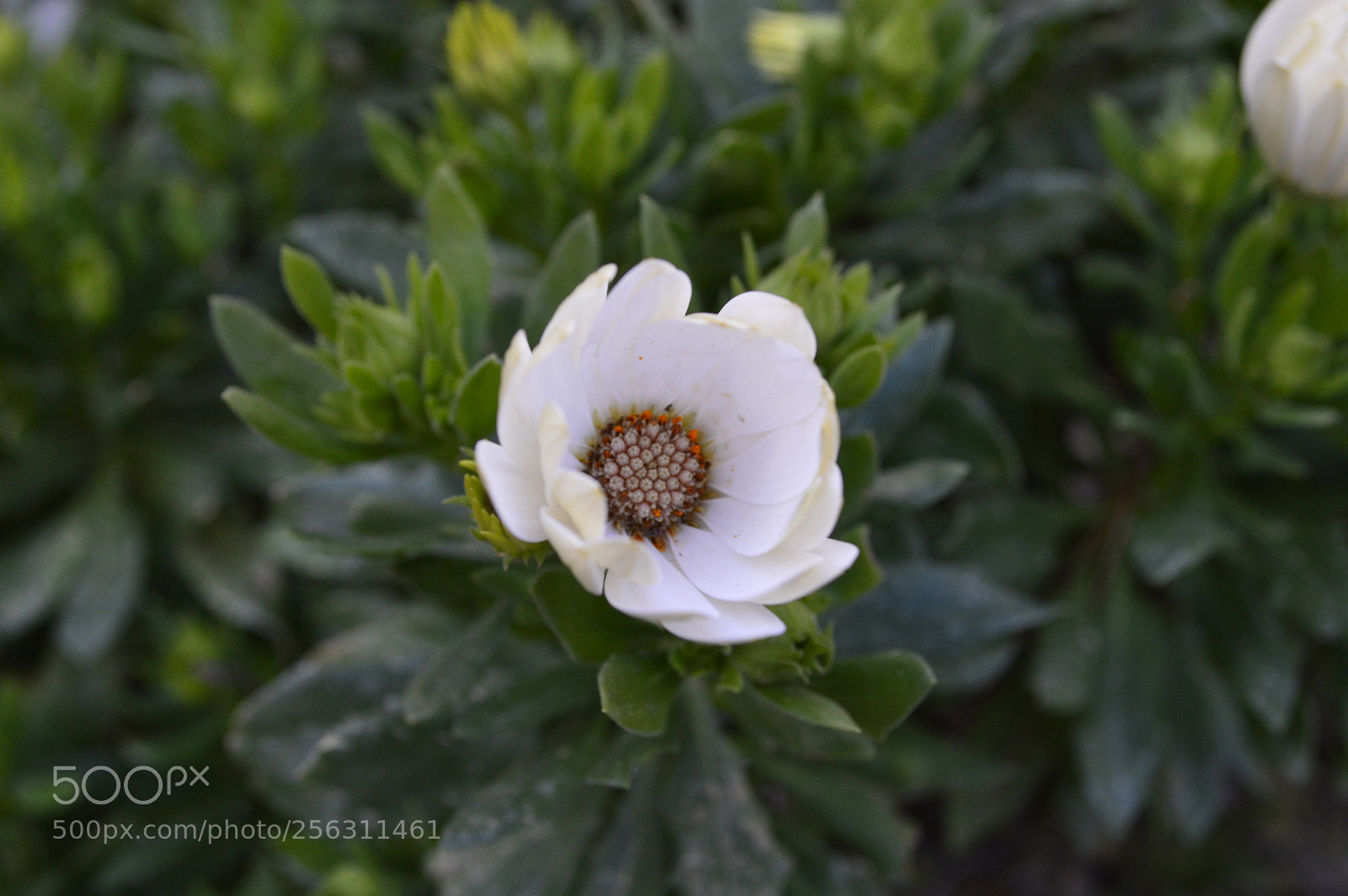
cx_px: 674
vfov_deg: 28.0
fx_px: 1796
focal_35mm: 48
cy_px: 448
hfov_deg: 41.1
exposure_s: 1/125
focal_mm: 32
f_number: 6.3
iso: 800
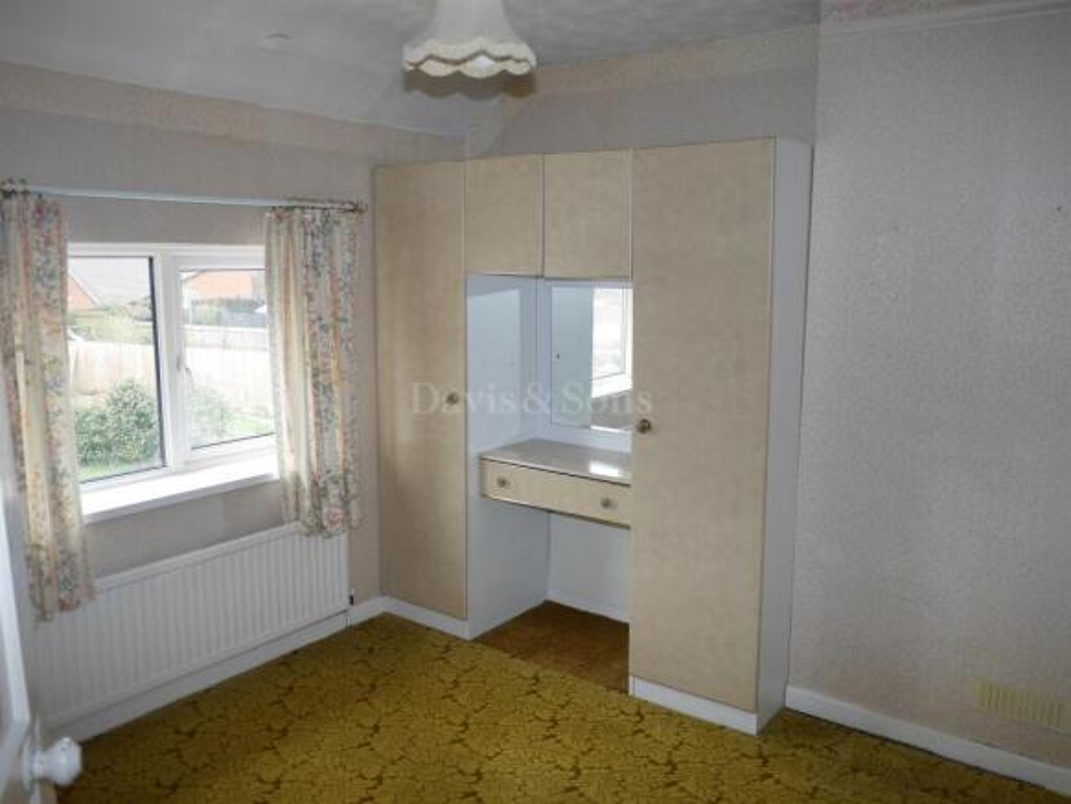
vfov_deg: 49.8
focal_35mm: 28
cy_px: 402
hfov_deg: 63.4
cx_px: 536
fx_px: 867
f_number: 2.5
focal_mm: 14
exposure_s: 1/60
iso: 200
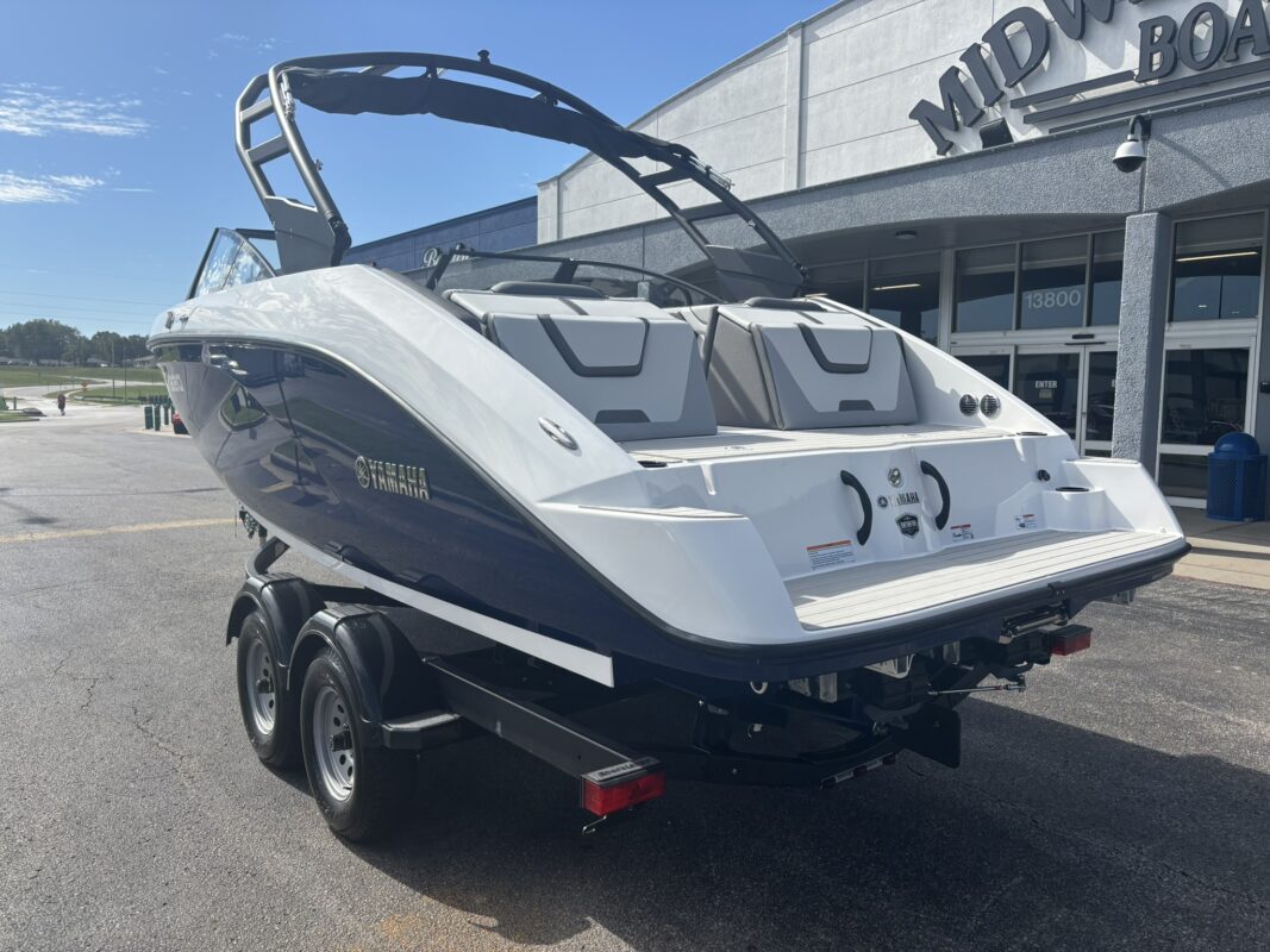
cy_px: 476
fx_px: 954
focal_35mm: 26
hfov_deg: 67.3
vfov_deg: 53.1
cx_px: 635
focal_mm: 5.96
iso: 50
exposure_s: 1/4255
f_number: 1.6
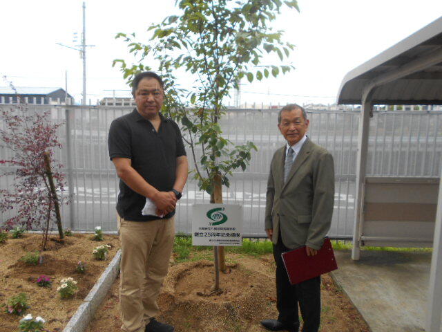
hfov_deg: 67.3
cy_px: 166
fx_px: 332
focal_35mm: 26
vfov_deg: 53.1
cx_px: 221
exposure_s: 1/250
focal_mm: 4.6
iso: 125
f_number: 3.2
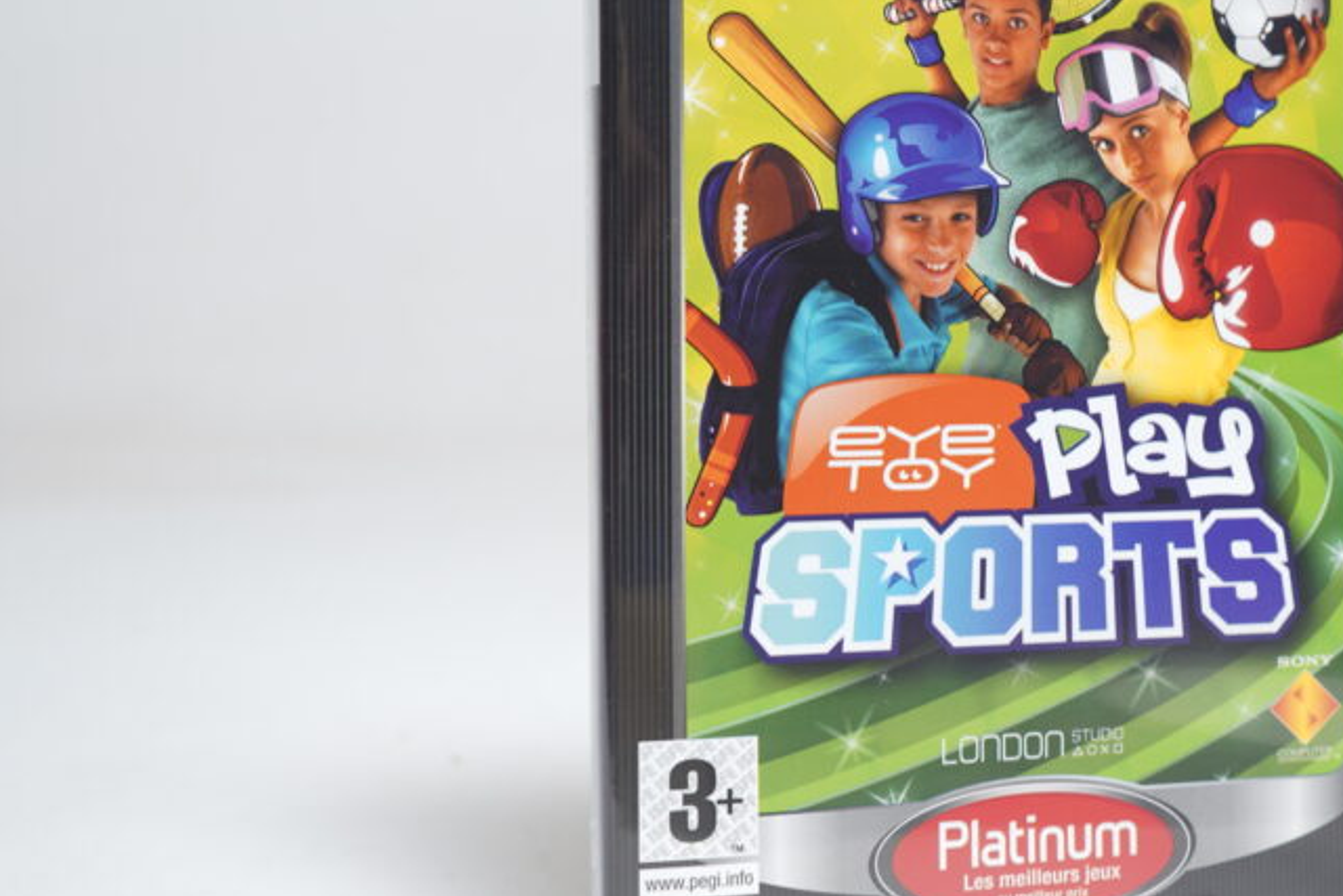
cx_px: 1072
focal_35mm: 60
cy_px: 319
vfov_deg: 22.6
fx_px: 2239
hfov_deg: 32.5
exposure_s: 1/5
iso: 64
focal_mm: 32
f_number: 5
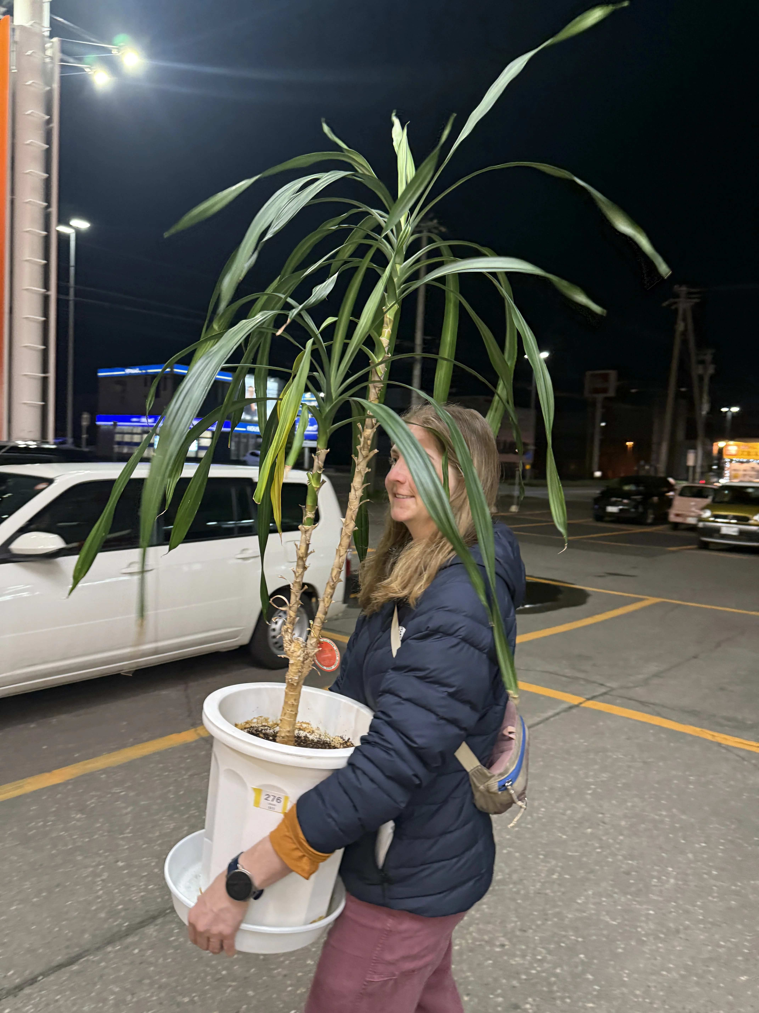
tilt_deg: -2.5
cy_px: 506
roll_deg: -5.1
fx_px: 702
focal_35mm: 24
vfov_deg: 71.6
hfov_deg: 56.8
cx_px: 380
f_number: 1.78
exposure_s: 1/50
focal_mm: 6.76
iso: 400
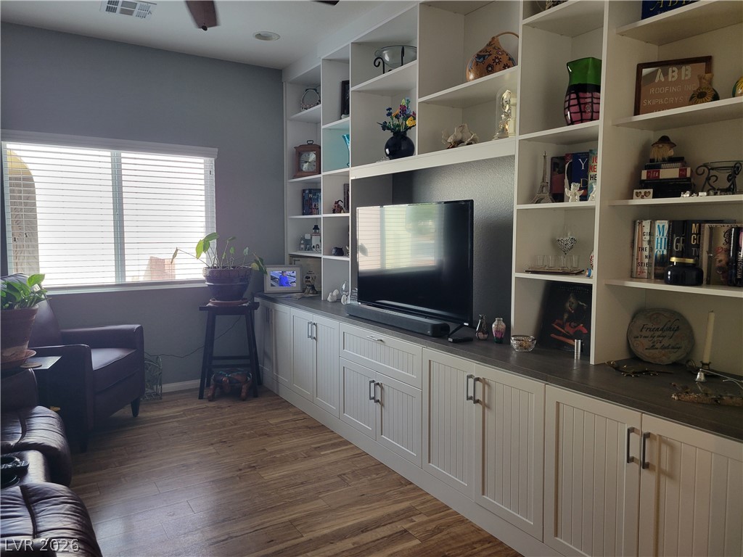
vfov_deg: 53.1
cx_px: 372
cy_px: 278
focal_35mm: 26
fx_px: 558
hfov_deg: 67.3
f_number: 1.8
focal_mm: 5.4
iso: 200
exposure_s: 1/120
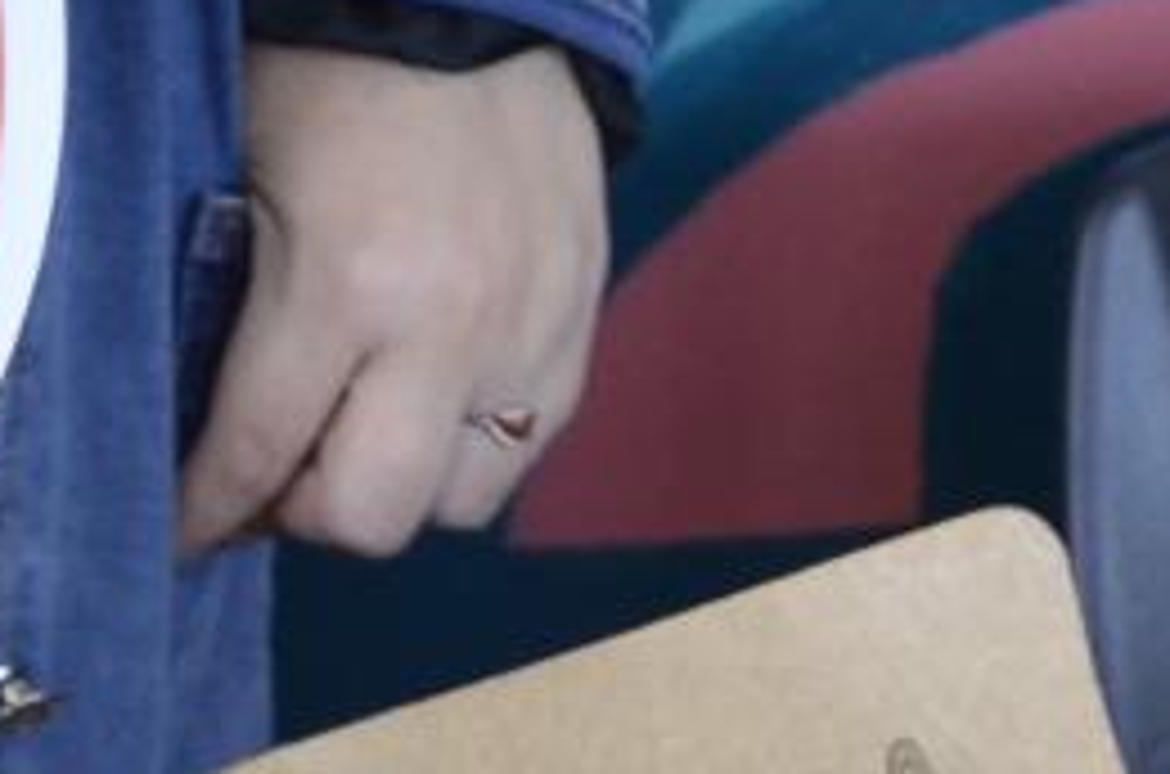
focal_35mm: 310
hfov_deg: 6.3
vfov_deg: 4.4
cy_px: 972
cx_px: 2848
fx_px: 10050
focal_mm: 28
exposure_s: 1/40
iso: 800
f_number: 4
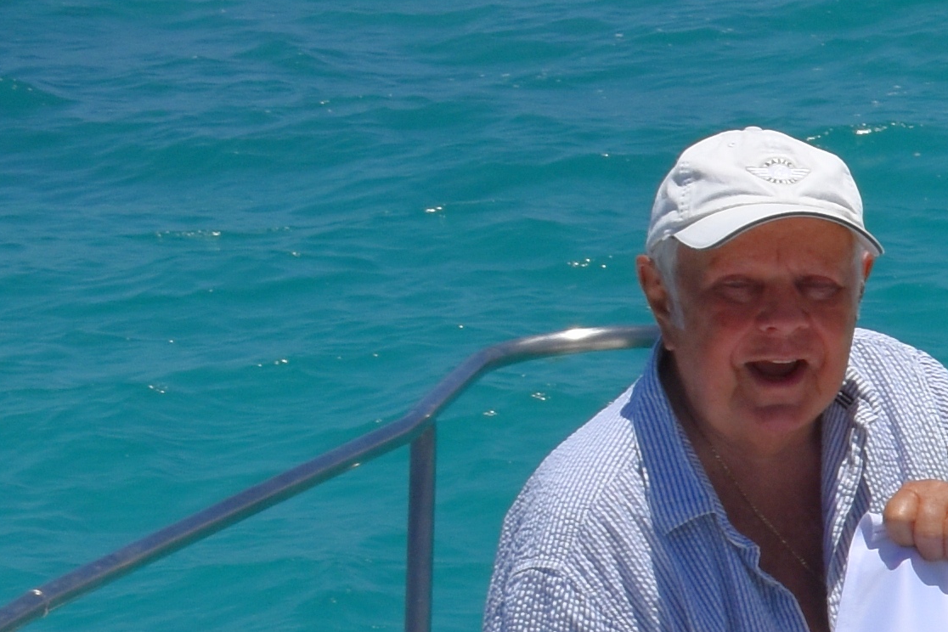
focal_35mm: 218
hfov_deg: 8.5
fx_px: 5732
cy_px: 548
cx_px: 2405
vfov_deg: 6.3
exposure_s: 1/640
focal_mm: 27
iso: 200
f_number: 13
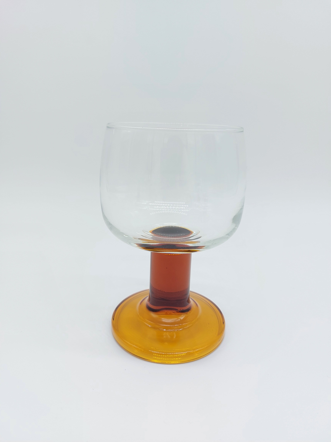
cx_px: 166
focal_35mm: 24
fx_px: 306
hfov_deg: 56.8
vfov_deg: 71.6
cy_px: 221
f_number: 1.8
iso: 25
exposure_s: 1/220
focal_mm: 5.23
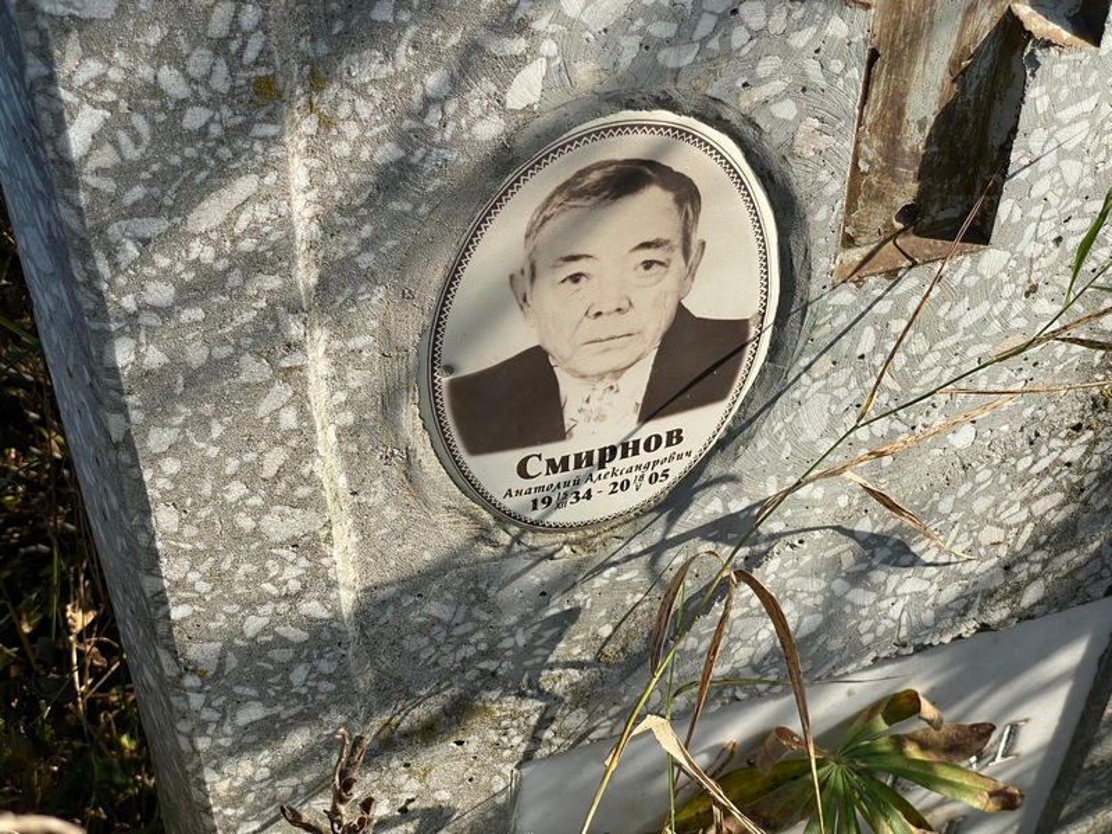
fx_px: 1670
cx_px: 556
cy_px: 417
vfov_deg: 28.0
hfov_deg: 36.8
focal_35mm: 52
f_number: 2
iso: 20
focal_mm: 6
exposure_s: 1/695
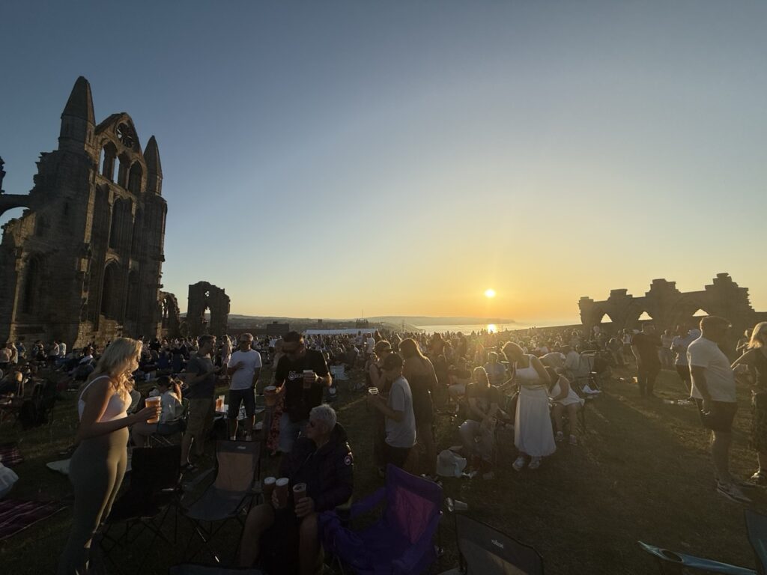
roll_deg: +0.4
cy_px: 288
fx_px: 310
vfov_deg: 85.7
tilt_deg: +6.4
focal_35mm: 14
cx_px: 384
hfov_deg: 102.1
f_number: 2.2
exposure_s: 1/3663
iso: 64
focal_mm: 2.22
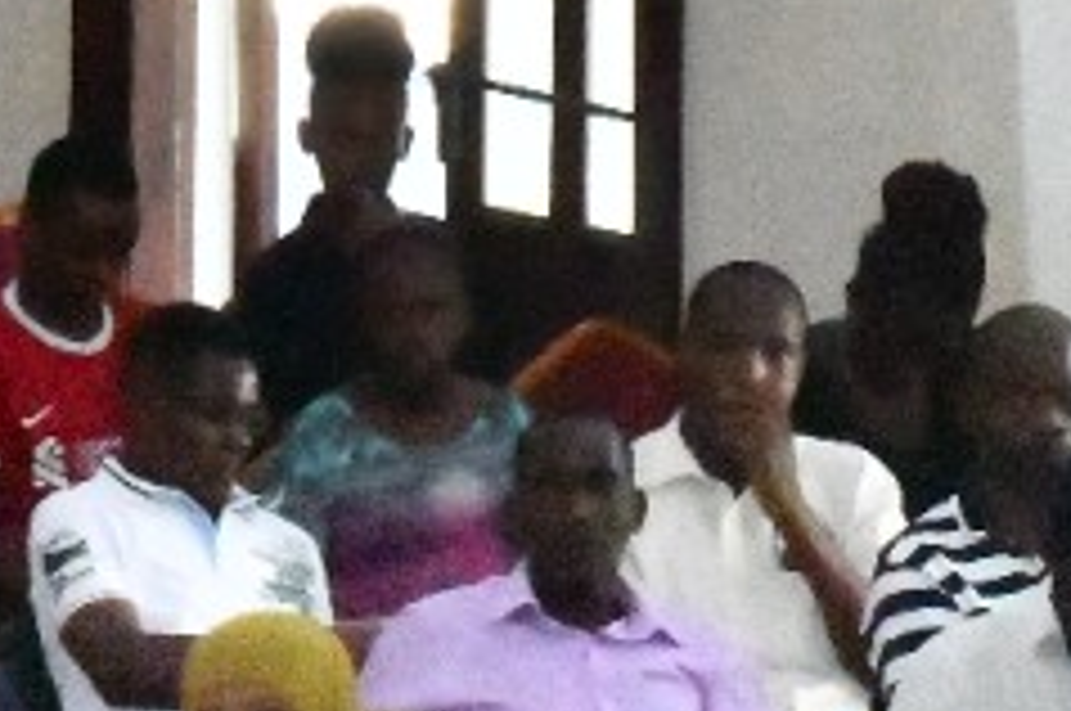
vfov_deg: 3.7
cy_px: -387
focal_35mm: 370
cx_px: 320
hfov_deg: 5.6
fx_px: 10992
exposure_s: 1/200
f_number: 20
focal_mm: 55
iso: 25600
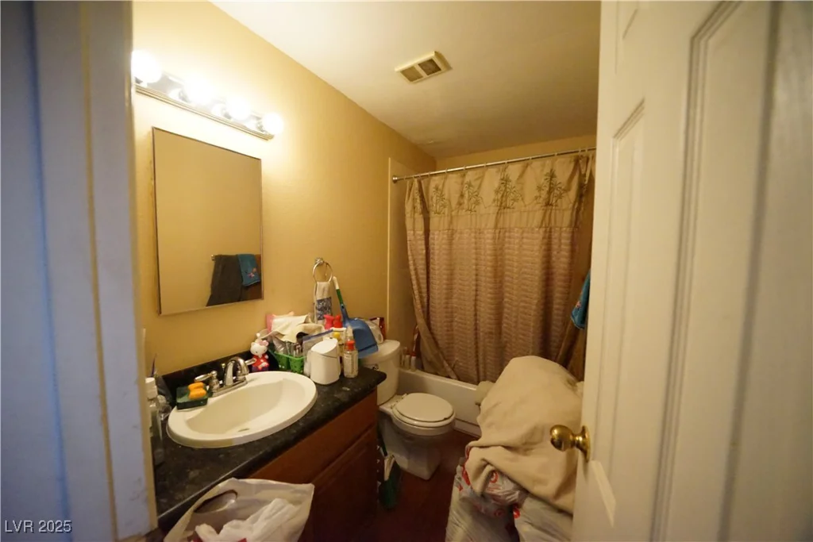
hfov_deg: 112.6
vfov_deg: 90.0
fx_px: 271
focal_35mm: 12
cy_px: 271
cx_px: 406
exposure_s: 1/125
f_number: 7.1
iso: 16000
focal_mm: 12
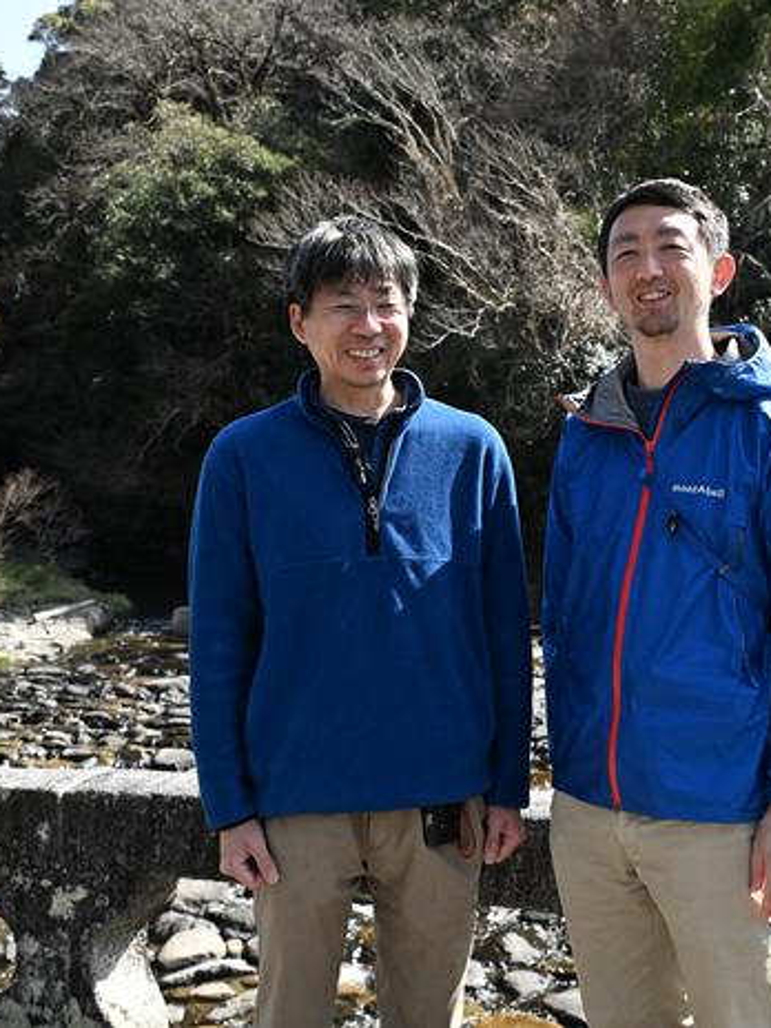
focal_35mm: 46
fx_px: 1358
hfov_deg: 31.6
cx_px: 479
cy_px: 513
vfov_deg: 41.5
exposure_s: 1/3200
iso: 6400
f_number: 7.1
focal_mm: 31.5
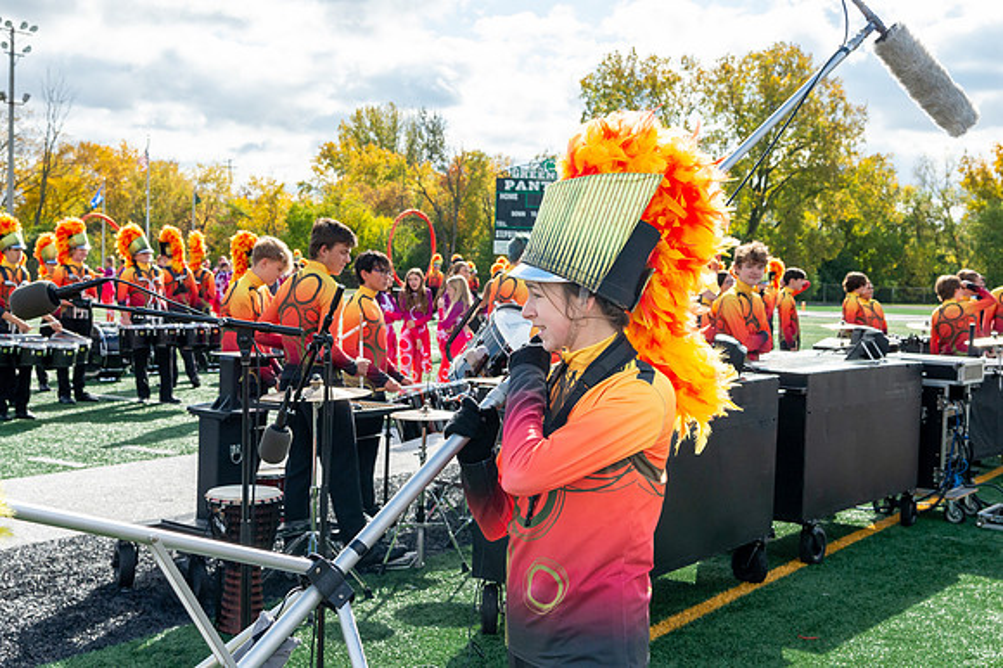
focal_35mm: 48
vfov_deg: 28.1
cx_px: 490
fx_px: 1333
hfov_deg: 41.2
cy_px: 334
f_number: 10
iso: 1600
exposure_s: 1/2000
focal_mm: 46
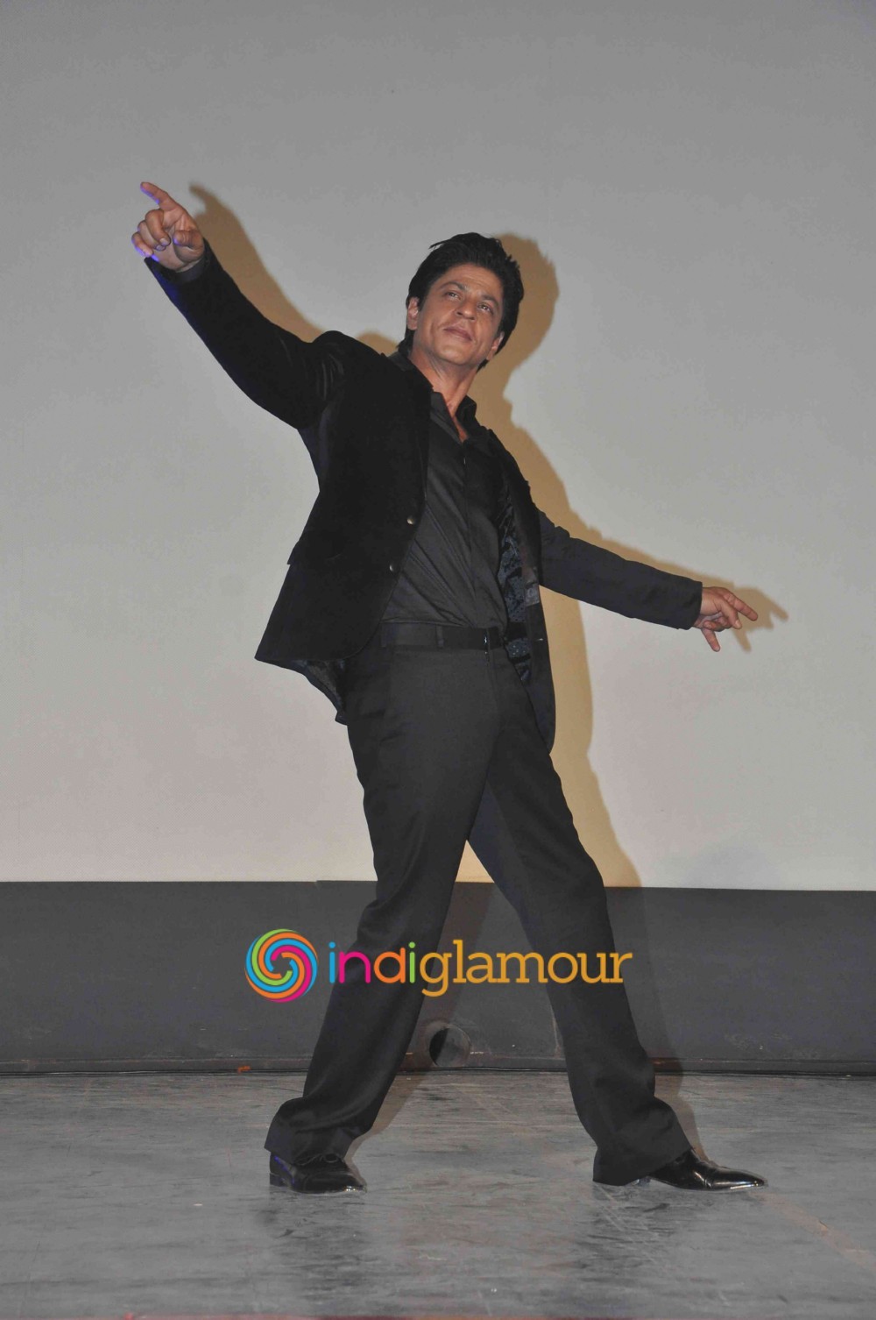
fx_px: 3184
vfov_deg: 23.4
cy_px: 660
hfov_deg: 15.7
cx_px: 438
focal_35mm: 87
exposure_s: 1/200
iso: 1000
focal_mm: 58
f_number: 8
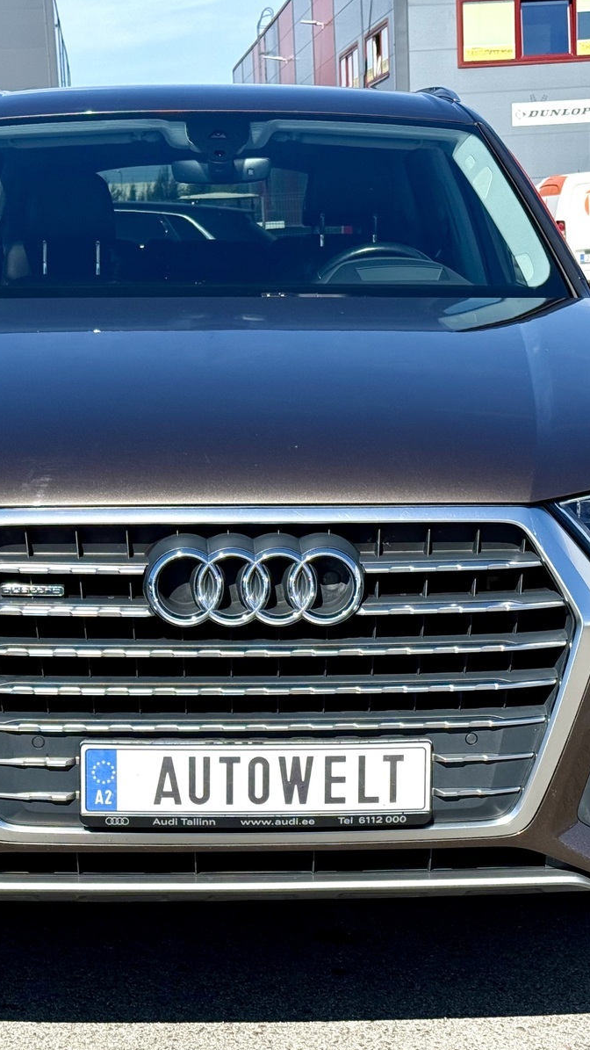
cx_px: 227
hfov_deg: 17.2
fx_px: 1947
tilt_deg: -8.4
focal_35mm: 70
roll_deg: +2.5
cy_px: 525
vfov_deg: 30.2
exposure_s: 1/4878
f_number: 1.78
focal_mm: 6.76
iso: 64
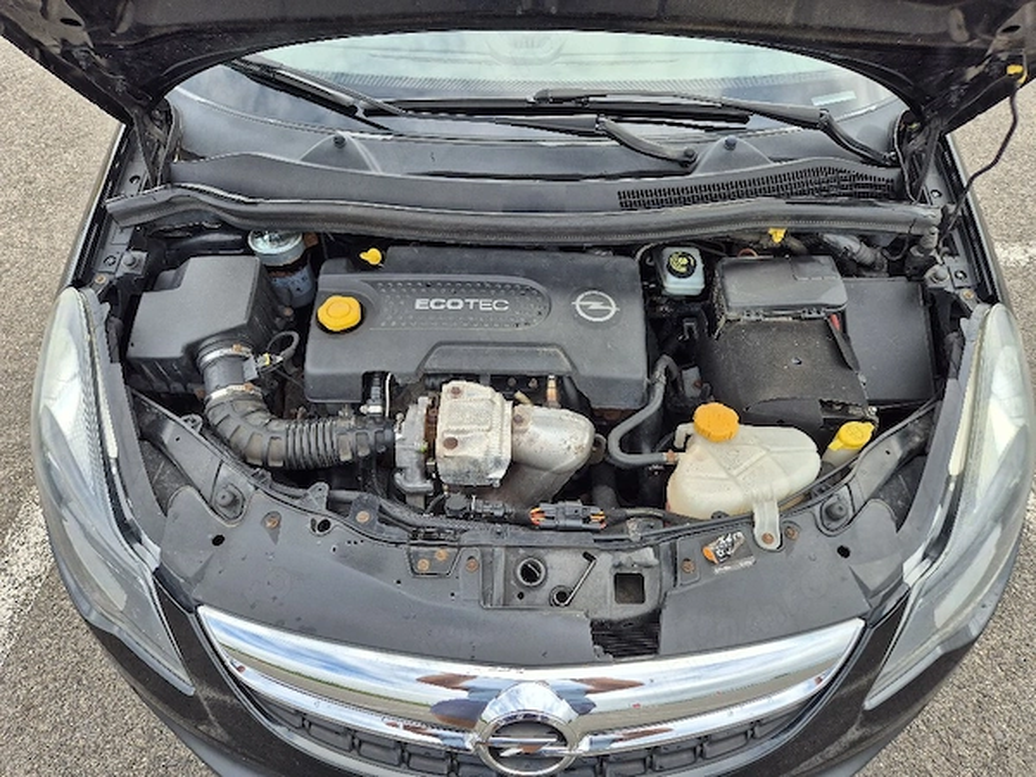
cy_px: 388
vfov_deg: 58.9
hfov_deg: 73.9
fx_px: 688
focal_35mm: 23
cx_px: 518
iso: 25
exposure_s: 1/385
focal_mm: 5.4
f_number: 1.8
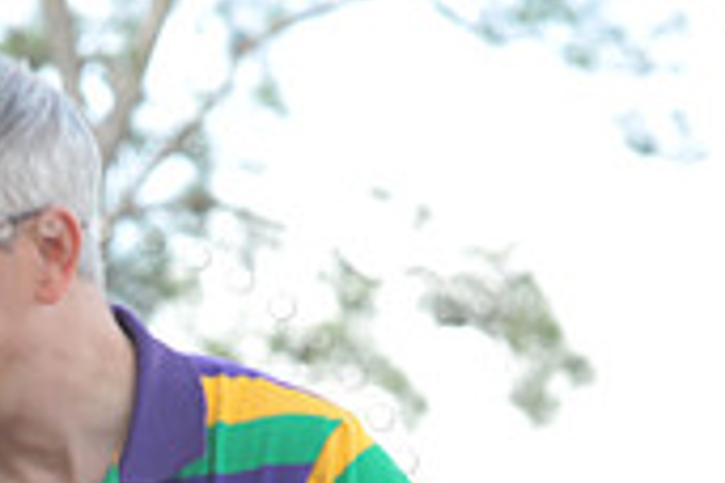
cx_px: 42
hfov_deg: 3.0
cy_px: 614
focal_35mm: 679
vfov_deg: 2.0
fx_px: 13673
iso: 250
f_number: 9
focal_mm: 200
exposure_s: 1/80
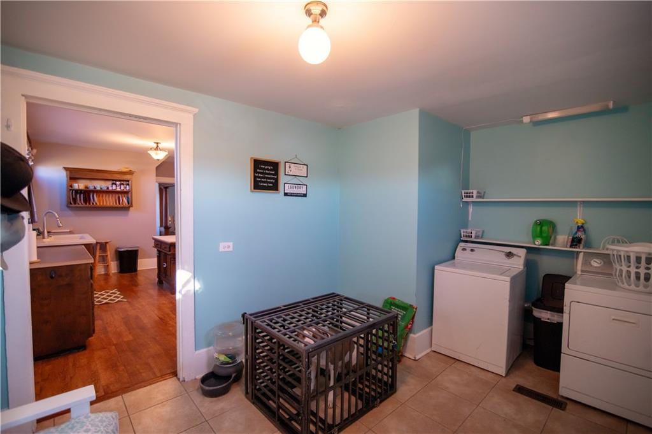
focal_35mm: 16
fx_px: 290
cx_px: 326
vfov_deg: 73.7
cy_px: 217
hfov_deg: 96.8
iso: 500
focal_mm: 16
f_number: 3.5
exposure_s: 1/250
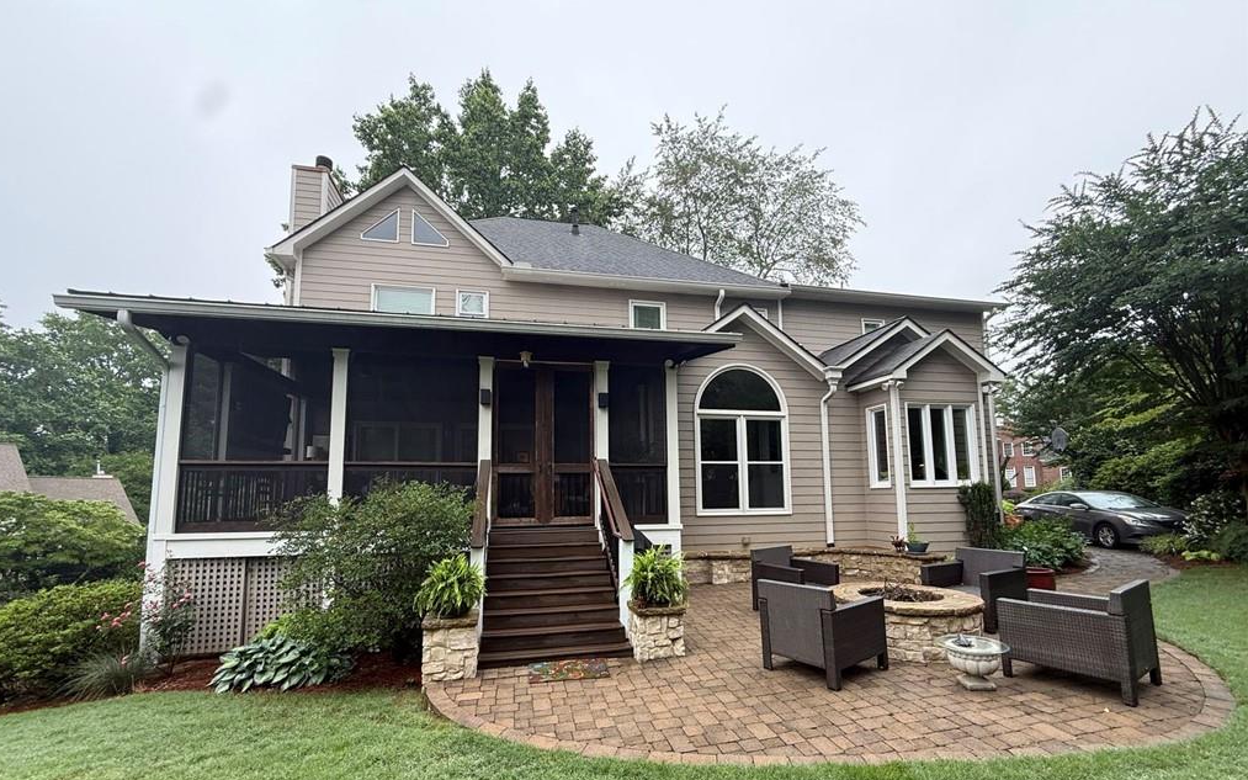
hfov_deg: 101.5
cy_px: 451
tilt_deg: +5.3
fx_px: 510
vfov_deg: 74.3
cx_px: 618
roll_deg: -0.2
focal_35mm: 15
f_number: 2.2
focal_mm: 2.22
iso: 64
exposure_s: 1/146
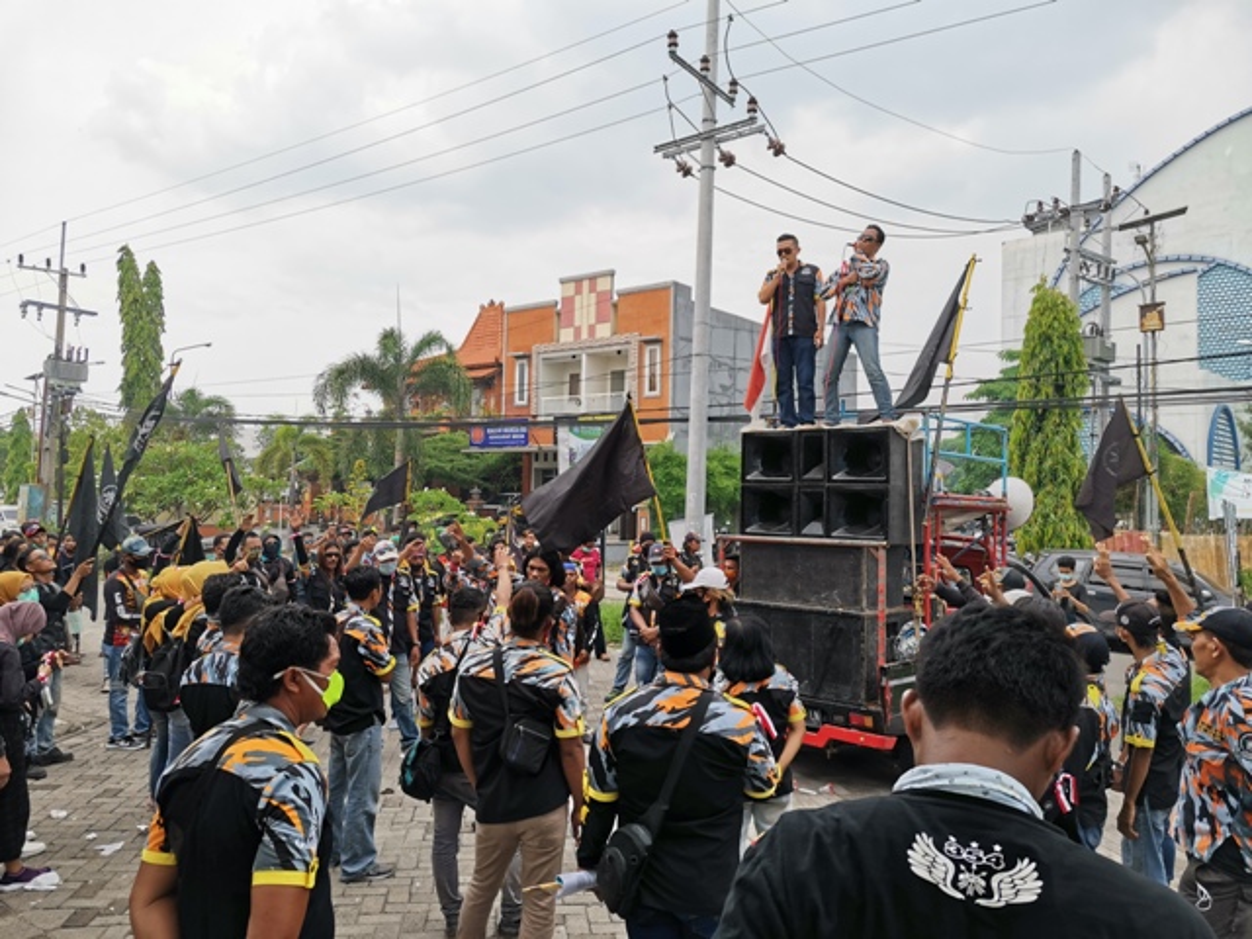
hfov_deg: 67.3
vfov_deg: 53.1
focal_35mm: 26
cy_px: 470
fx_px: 940
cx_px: 626
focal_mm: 4.75
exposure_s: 1/1096
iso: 50
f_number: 1.8
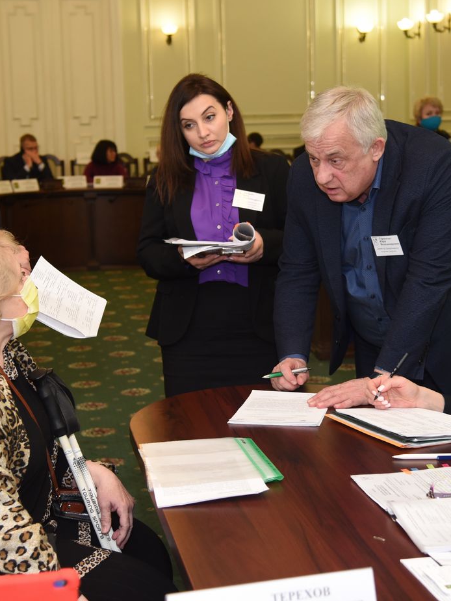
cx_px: 224
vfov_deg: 30.3
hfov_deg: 22.9
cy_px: 301
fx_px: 1112
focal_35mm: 64
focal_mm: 44
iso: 1250
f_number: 4
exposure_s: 1/200
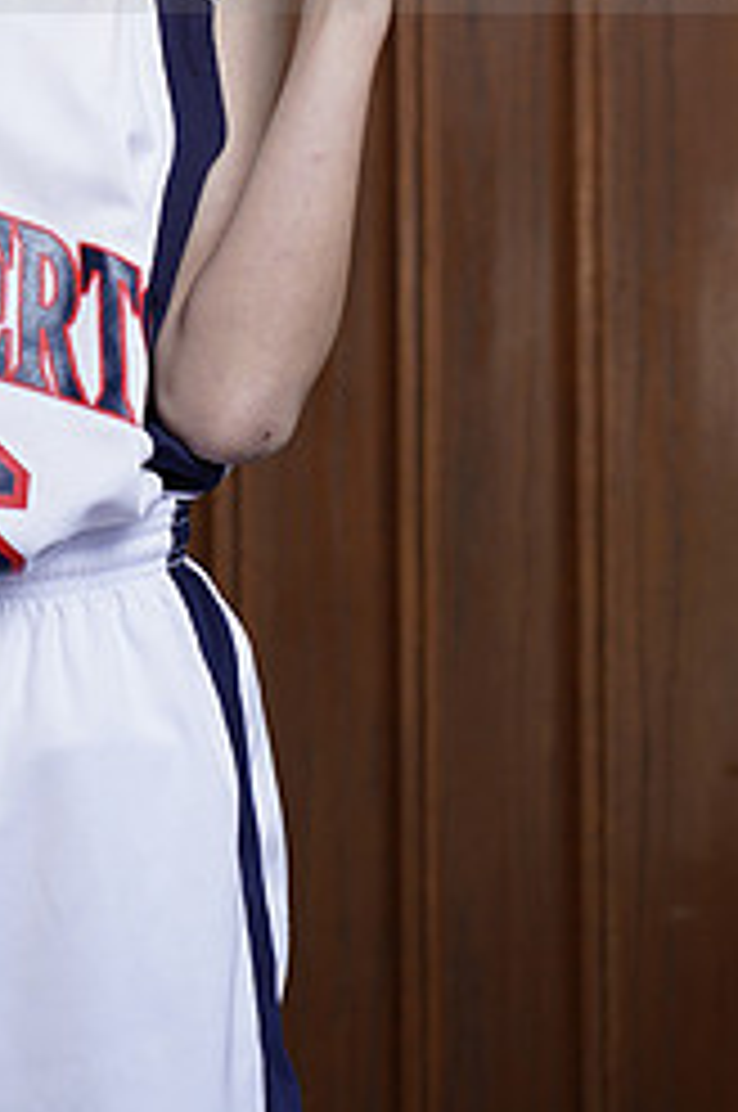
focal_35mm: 200
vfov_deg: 10.2
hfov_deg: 6.8
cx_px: -4
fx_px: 6167
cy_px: -131
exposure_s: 1/250
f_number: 5.6
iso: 200
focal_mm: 85
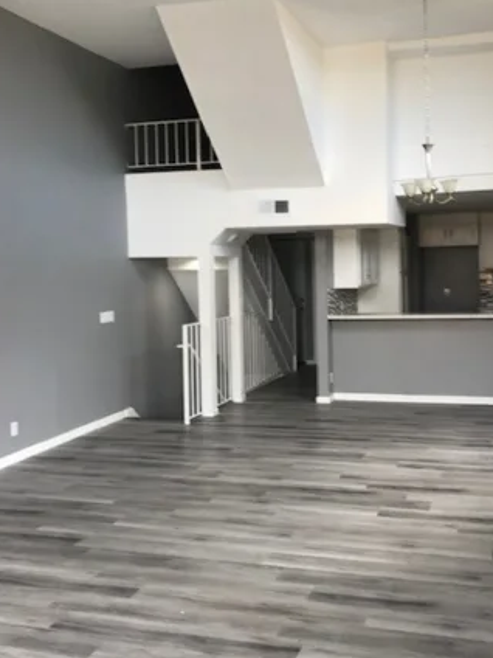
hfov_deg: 38.3
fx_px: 703
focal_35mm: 37
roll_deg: +1.2
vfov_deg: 50.0
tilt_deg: -1.0
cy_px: 286
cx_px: 318
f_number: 1.8
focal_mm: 3.99
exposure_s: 1/60
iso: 25
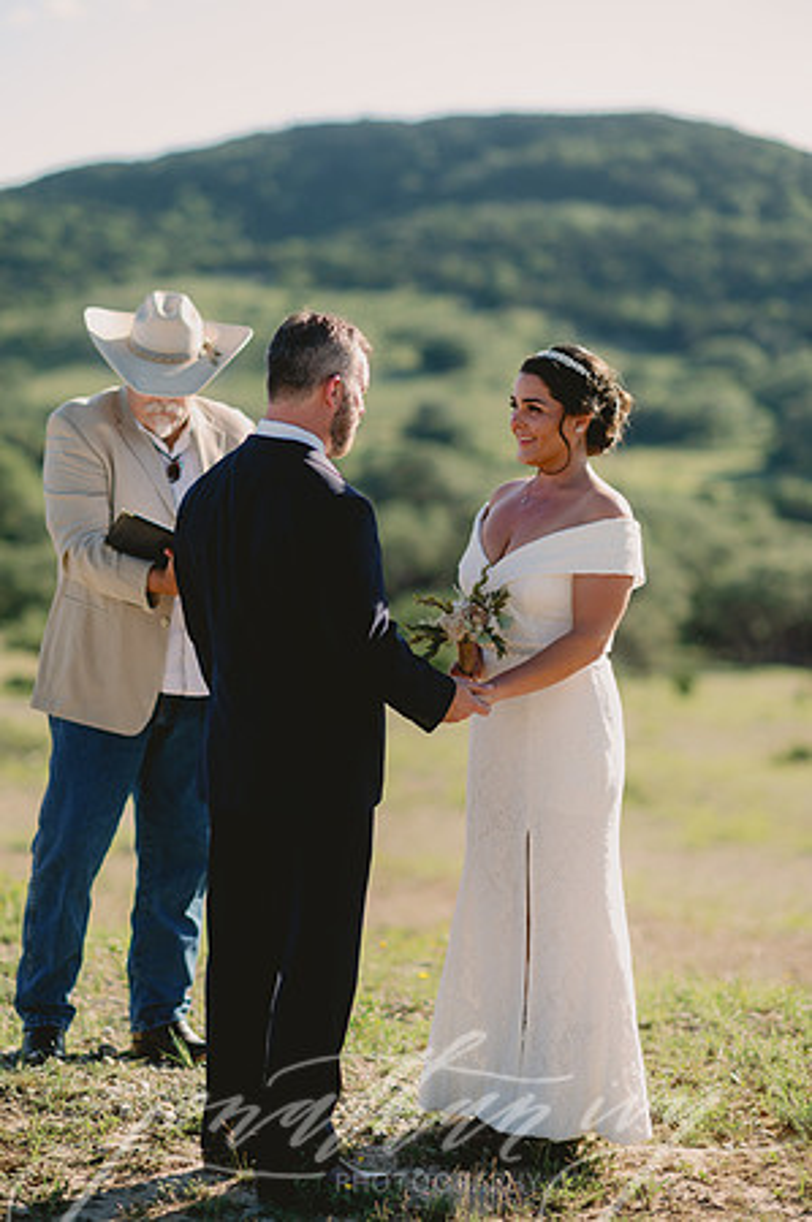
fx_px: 2882
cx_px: 406
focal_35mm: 85
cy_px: 611
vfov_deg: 23.9
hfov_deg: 16.0
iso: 50
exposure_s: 1/1250
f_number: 2
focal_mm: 85
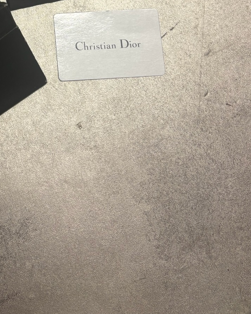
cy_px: -25
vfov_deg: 29.5
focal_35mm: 58
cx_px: 12
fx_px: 538
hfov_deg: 25.2
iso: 80
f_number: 1.6
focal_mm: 5.96
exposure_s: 1/50
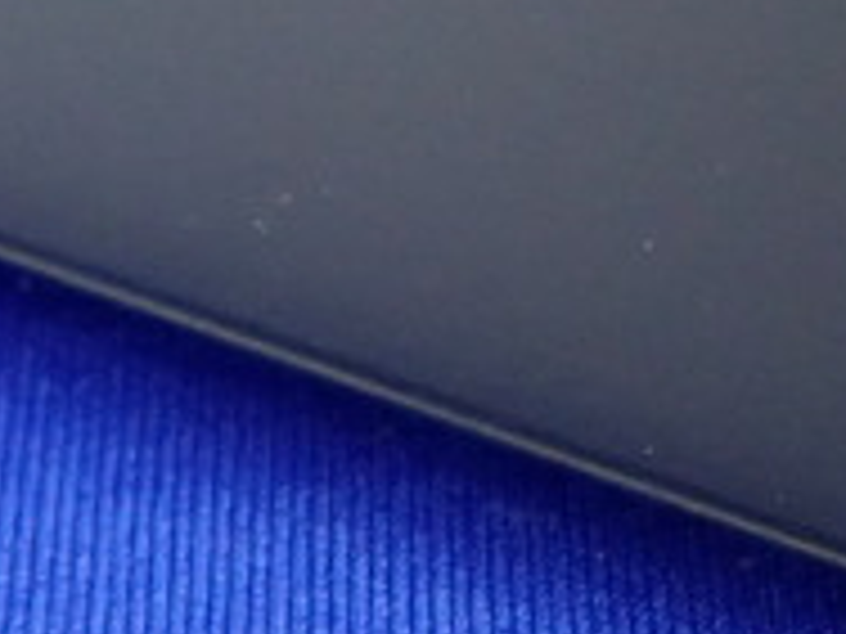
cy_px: -301
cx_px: 657
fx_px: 3910
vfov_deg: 9.1
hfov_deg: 12.3
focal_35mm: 160
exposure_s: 1/30
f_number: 2
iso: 320
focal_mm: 4.5
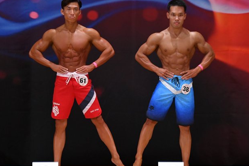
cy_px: 73
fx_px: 2483
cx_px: 123
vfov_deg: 3.8
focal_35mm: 359
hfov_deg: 5.7
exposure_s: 1/400
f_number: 5.6
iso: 3200
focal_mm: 190
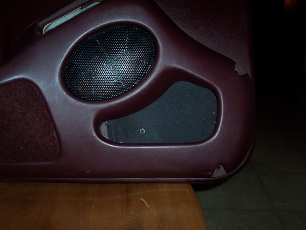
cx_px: 153
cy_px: 115
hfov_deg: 50.1
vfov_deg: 38.7
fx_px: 327
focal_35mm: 37
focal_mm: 5.6
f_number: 2.8
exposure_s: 1/60
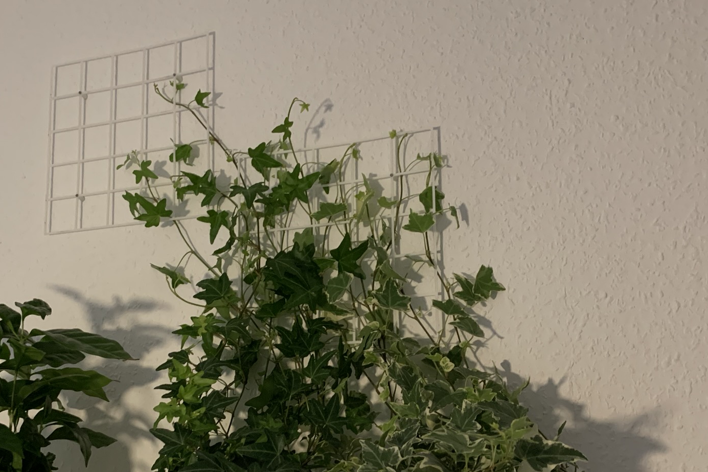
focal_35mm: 40
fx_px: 787
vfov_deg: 32.9
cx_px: 290
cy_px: 335
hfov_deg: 48.2
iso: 400
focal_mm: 4.25
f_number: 1.8
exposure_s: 1/37
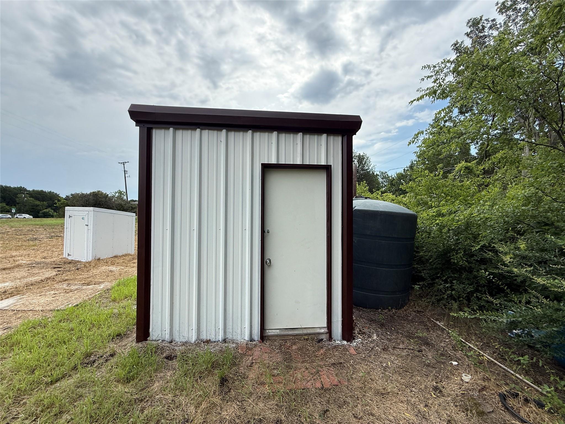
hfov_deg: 102.1
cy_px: 212
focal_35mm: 14
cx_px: 282
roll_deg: -1.7
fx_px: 229
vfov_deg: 85.7
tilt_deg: +1.6
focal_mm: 2.22
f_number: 2.2
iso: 64
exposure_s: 1/1497
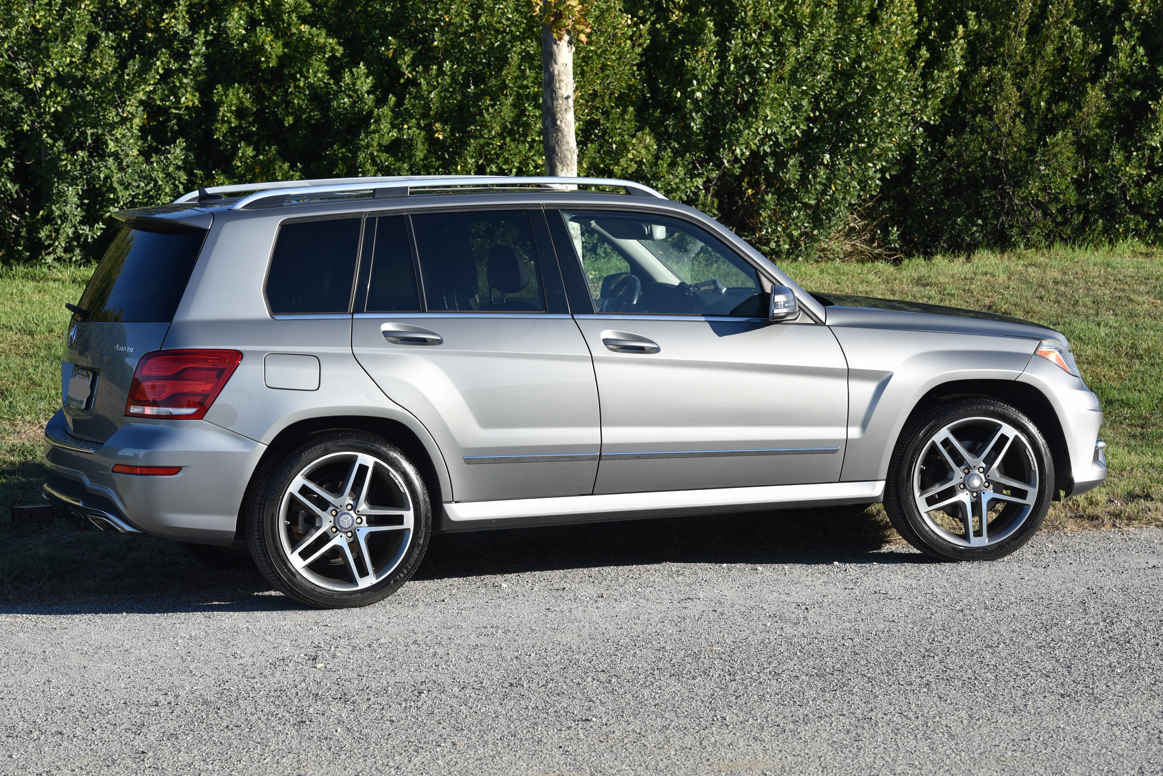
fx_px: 3393
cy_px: 388
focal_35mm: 105
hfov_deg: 19.4
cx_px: 582
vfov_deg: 13.1
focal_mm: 105
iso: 200
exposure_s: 1/320
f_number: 9
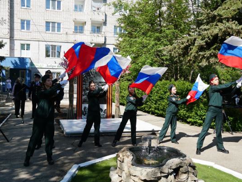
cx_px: 120
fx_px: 262
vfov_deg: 38.1
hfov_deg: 49.5
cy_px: 91
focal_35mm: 38
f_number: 5
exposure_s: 1/400
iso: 100
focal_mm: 23
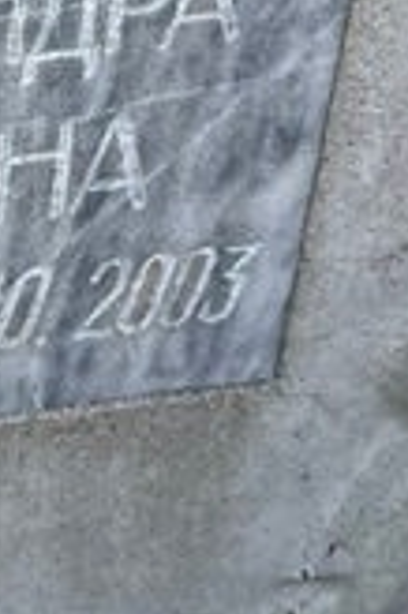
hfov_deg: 9.9
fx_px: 2249
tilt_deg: -28.4
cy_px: -116
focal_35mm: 132
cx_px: -270
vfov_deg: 15.0
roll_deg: +1.0
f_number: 1.5
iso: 50
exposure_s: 1/374
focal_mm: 5.7
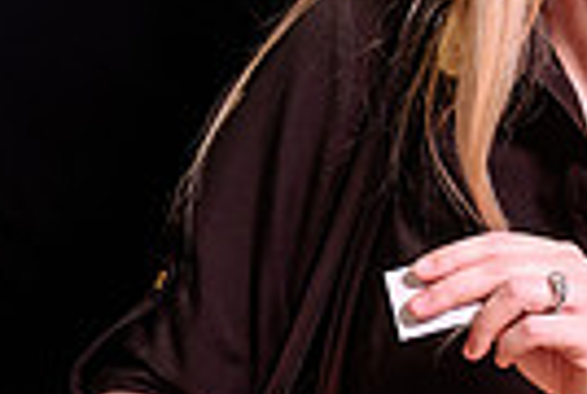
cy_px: 82
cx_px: 1000
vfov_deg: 6.8
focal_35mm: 202
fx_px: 3301
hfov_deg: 9.7
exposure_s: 1/100
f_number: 4
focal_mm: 40
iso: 800
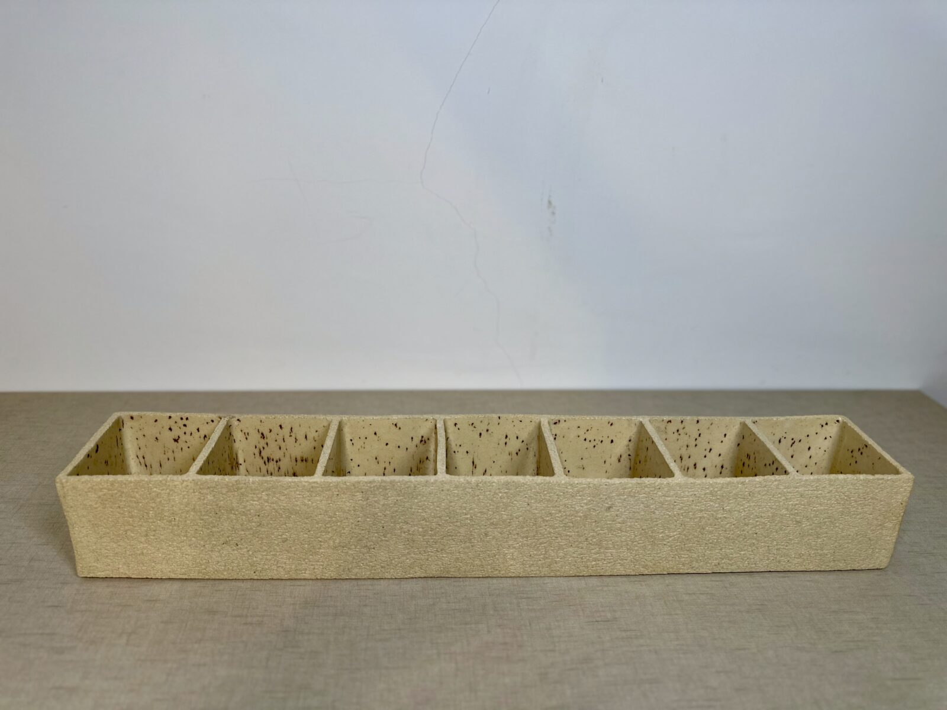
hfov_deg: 71.6
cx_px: 474
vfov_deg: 56.8
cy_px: 355
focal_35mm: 24
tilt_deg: -23.4
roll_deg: -1.8
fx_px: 657
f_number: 1.78
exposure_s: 1/103
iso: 50
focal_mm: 6.86
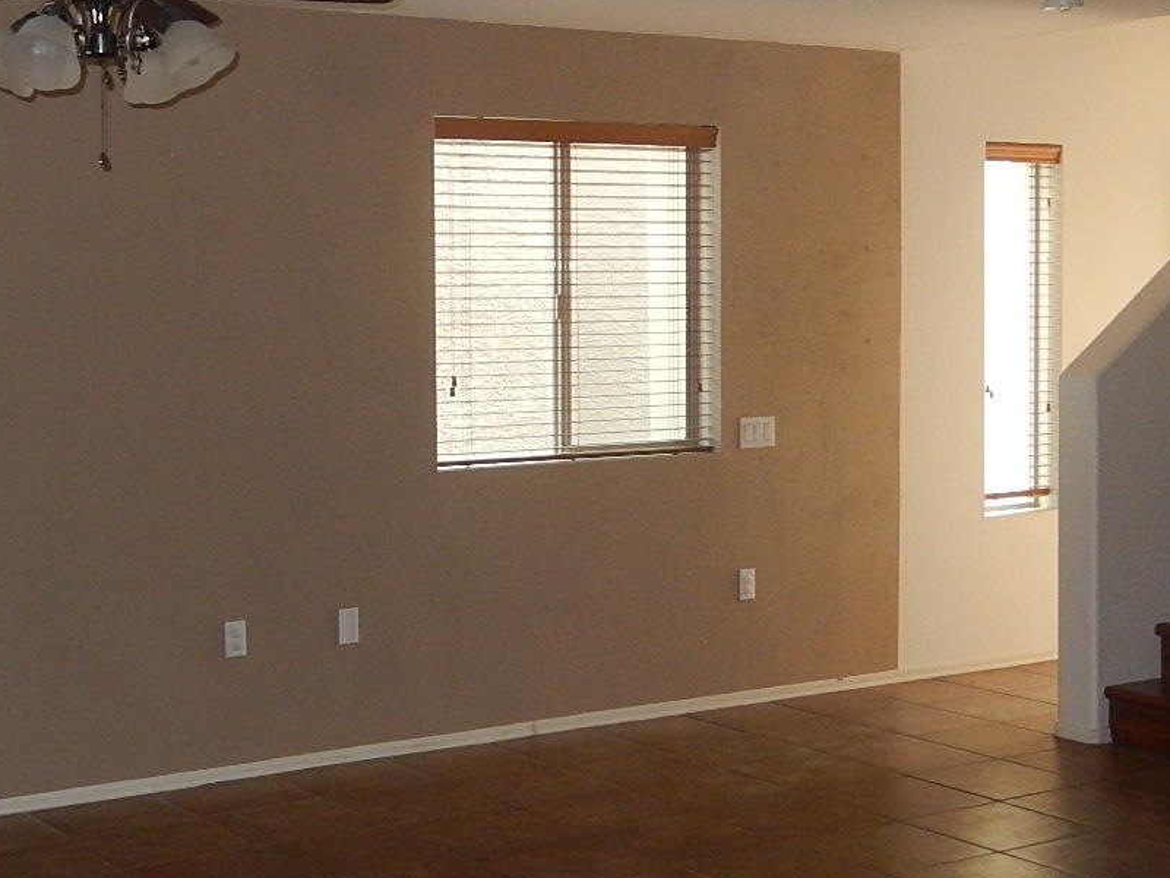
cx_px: 546
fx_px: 2163
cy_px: 404
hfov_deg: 30.3
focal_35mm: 64
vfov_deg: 22.9
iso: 400
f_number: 3.8
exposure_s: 1/30
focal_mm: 5.7
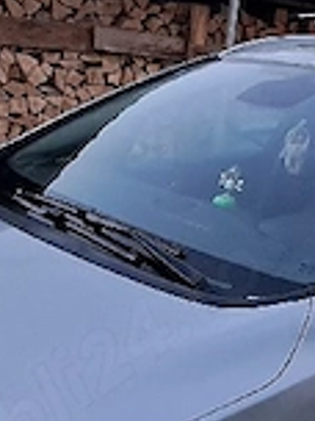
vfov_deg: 29.2
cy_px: 393
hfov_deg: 23.2
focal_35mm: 63
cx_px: 193
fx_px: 764
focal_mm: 1.64
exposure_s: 1/25
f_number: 2.2
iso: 400
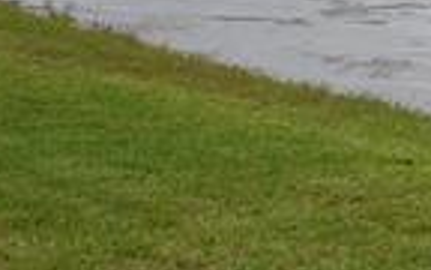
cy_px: -459
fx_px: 3054
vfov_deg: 4.9
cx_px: 1302
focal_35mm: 260
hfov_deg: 7.2
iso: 100
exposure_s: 1/125
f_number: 5.6
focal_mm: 24
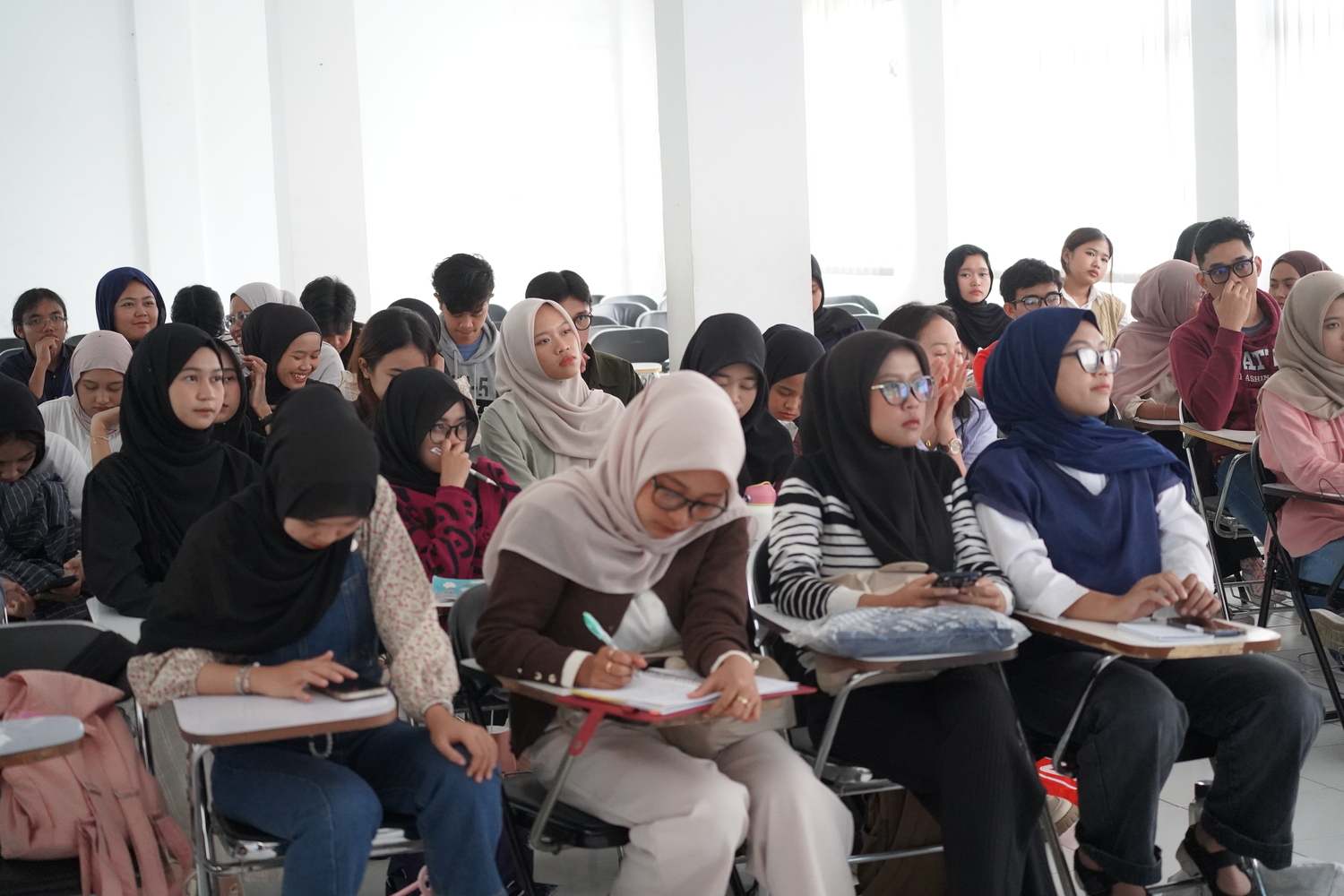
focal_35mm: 70
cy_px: 448
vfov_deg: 19.5
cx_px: 672
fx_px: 2613
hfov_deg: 28.8
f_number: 4.5
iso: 8000
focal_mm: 70
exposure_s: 1/160
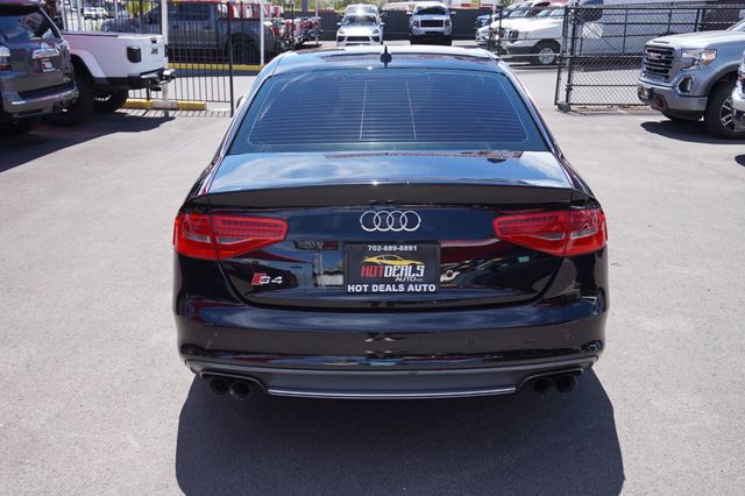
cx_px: 372
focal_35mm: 33
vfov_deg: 39.9
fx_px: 683
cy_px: 248
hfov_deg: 57.2
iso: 100
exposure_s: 1/200
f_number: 6.3
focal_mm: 22
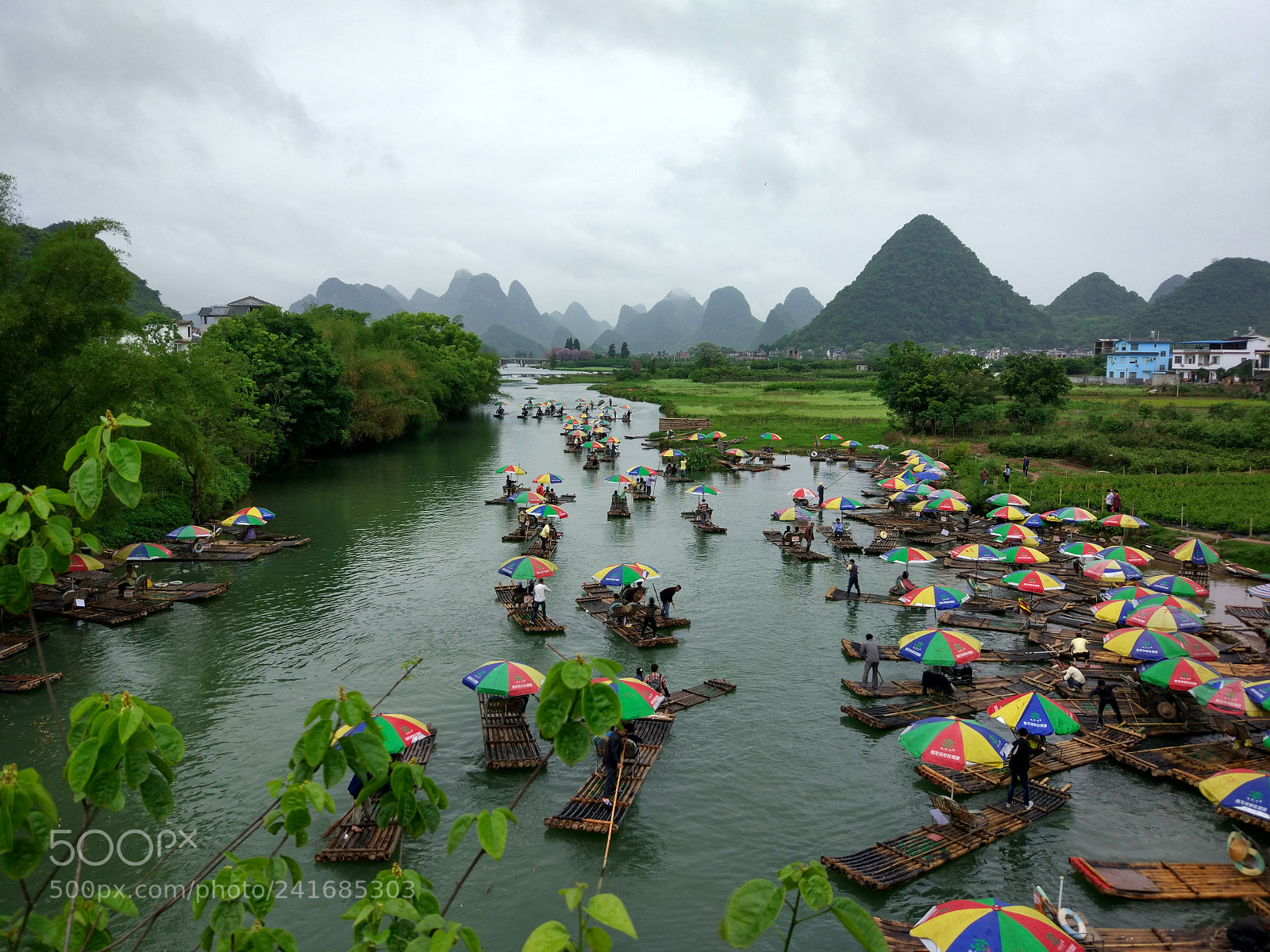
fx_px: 1027
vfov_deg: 49.7
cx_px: 635
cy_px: 476
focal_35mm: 28
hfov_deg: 63.4
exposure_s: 1/813
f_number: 2
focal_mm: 4.26
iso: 100
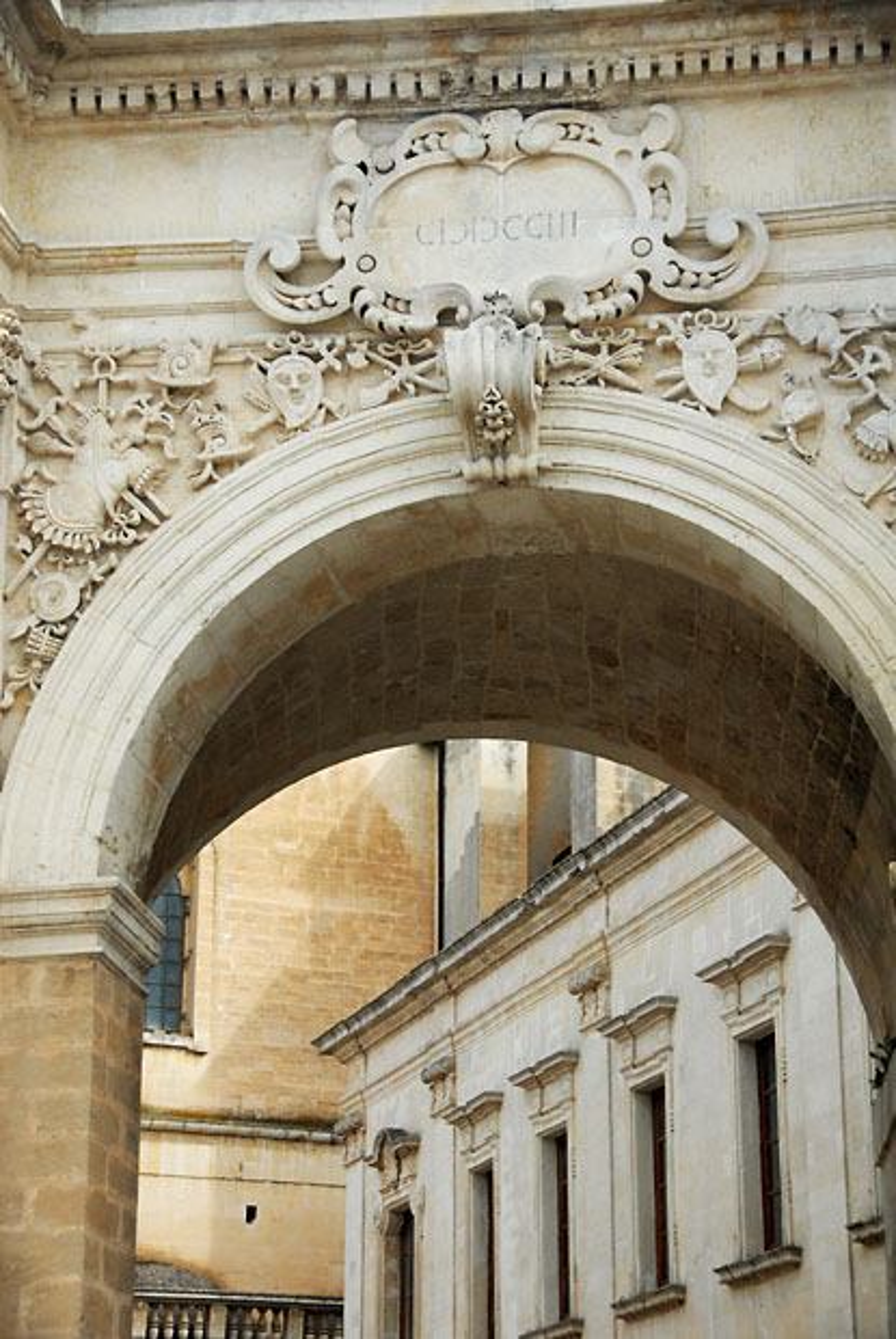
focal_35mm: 90
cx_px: 448
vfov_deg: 22.6
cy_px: 670
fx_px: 3350
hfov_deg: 15.2
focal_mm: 60
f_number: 4.8
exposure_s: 1/250
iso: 200
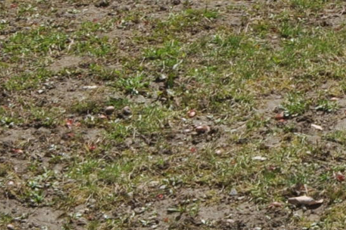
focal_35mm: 181
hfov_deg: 9.9
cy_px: -357
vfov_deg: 7.0
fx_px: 1737
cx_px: 848
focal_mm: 22
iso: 200
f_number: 16
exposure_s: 1/200
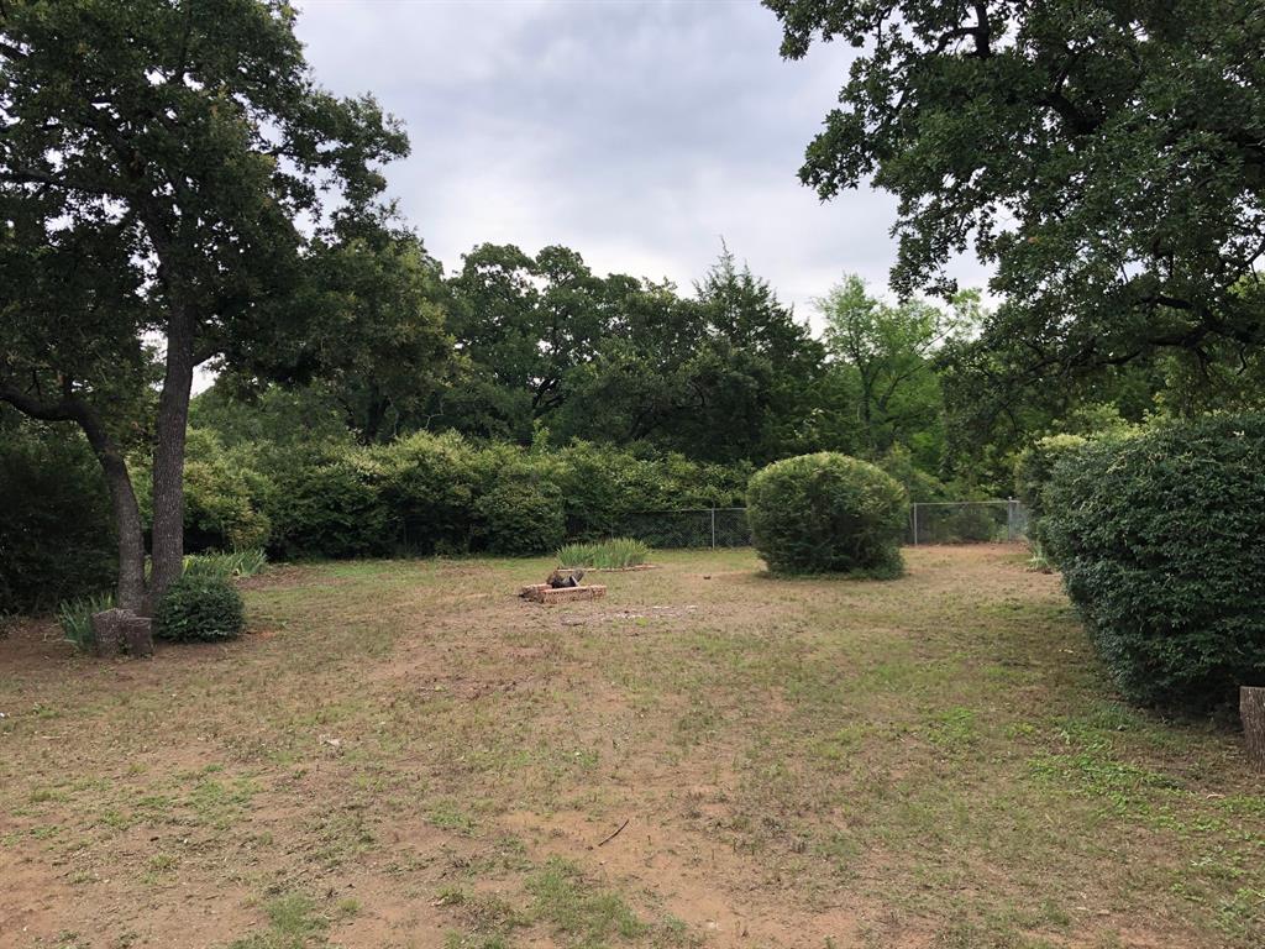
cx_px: 632
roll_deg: +1.1
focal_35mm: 28
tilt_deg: +1.8
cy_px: 474
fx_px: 1023
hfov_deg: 63.4
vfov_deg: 49.7
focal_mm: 4
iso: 20
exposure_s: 1/771
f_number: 1.8
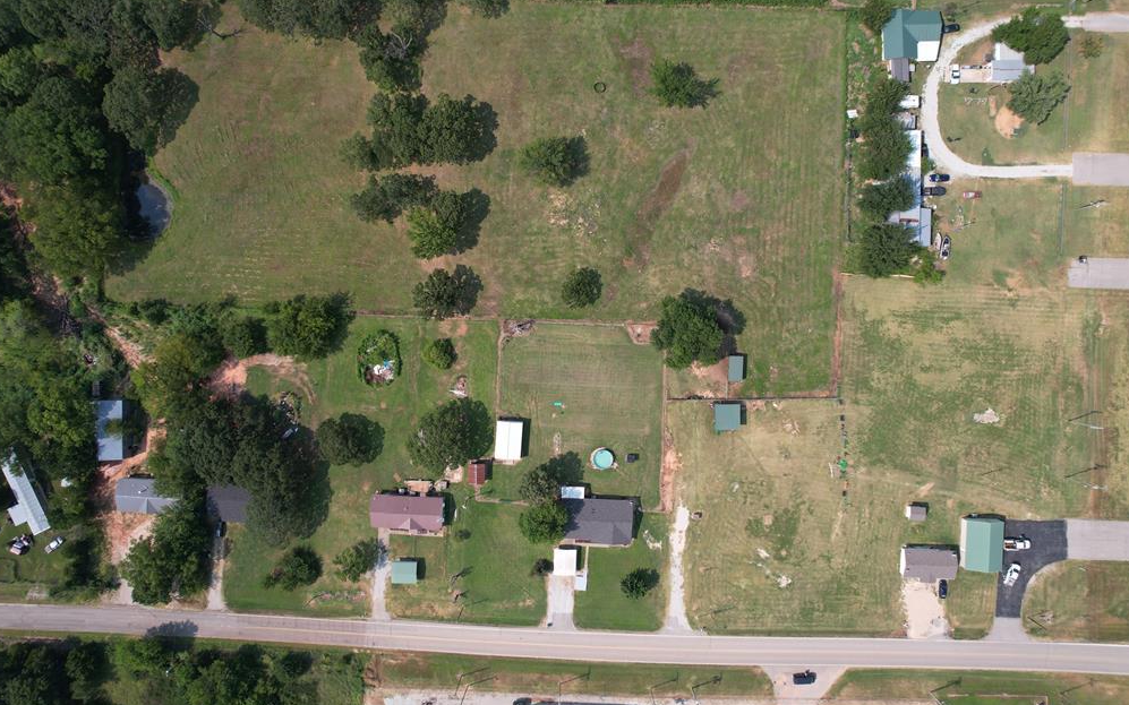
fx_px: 708
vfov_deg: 52.9
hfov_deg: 77.2
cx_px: 564
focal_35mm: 23
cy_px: 325
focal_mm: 8.38
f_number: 2.8
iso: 100
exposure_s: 1/1500
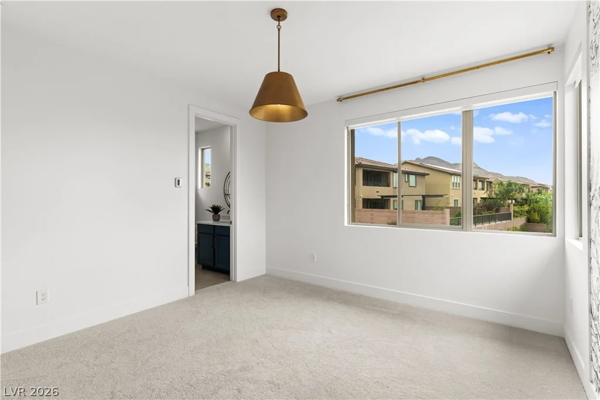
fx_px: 283
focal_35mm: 17
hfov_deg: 93.3
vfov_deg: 70.5
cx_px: 300
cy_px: 200
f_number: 8
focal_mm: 17
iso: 400
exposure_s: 1/100
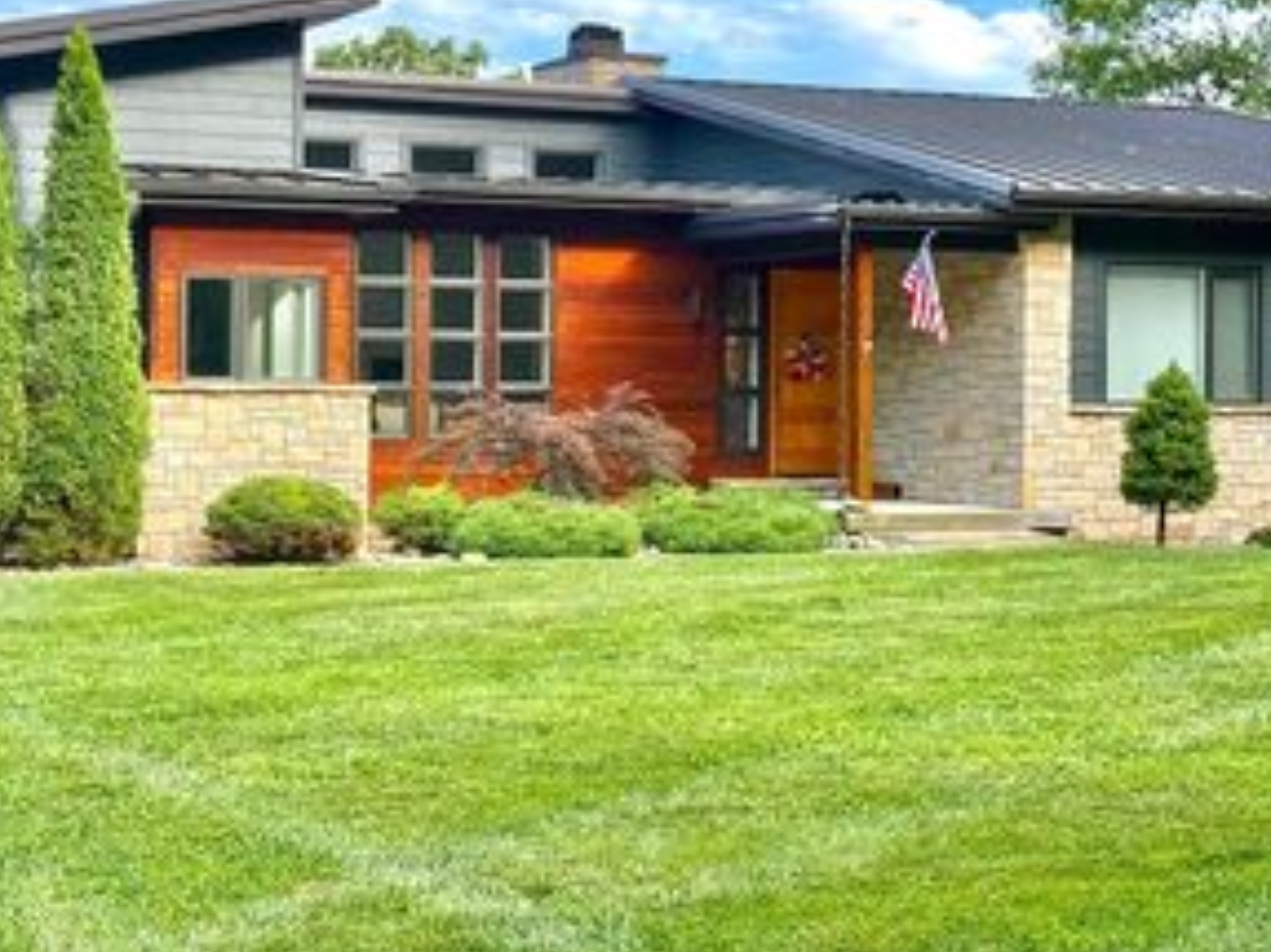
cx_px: 587
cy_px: 374
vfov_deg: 20.4
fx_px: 2643
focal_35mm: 72
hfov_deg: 27.0
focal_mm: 6.76
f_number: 1.78
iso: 64
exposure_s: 1/1678
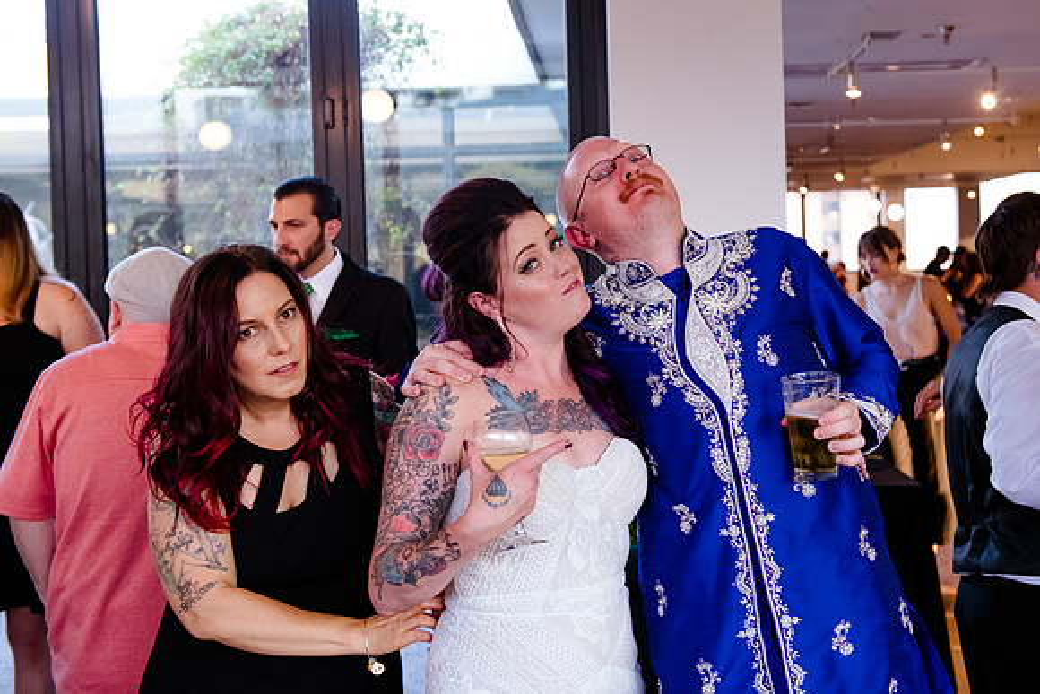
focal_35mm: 53
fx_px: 1539
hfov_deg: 37.2
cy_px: 274
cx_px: 629
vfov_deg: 25.4
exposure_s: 1/200
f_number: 4
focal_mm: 44
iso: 3200
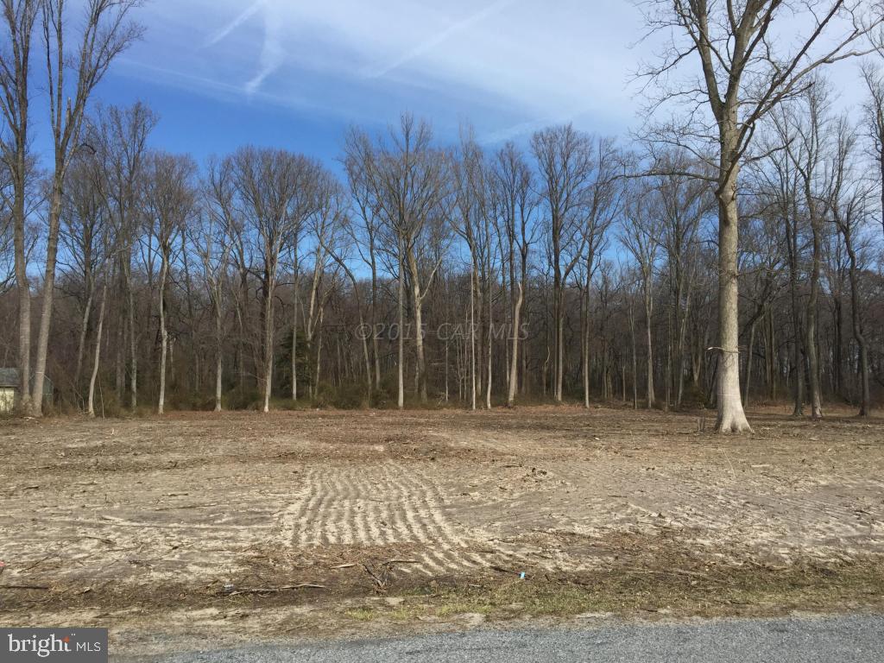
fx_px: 741
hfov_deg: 61.7
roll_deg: -1.3
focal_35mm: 29
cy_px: 332
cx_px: 442
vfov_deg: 48.2
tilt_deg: +5.0
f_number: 2.2
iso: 32
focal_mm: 4.15
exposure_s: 1/1980
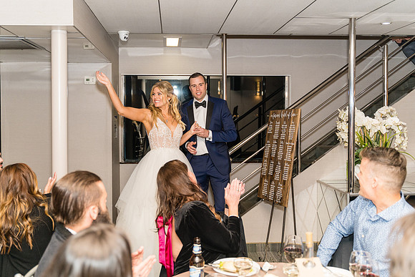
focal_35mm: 38
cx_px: 194
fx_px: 434
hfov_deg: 51.0
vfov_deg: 35.3
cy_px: 121
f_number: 2.8
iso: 1000
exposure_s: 1/250
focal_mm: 33
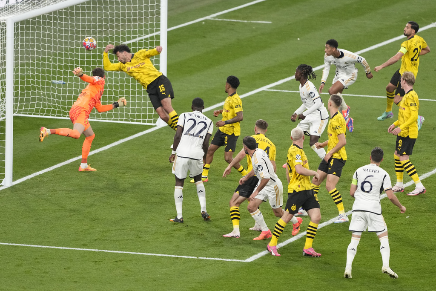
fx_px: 3634
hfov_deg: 6.9
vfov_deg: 4.6
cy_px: 146
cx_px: 218
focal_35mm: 300
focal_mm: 300
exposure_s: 1/1600
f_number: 2.8
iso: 2500
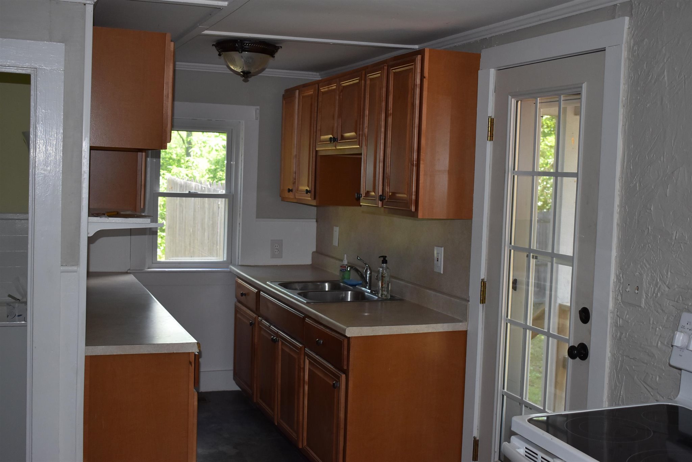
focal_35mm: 44
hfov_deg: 44.9
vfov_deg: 30.9
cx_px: 346
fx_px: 837
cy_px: 231
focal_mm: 29
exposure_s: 1/200
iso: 800
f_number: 4.2
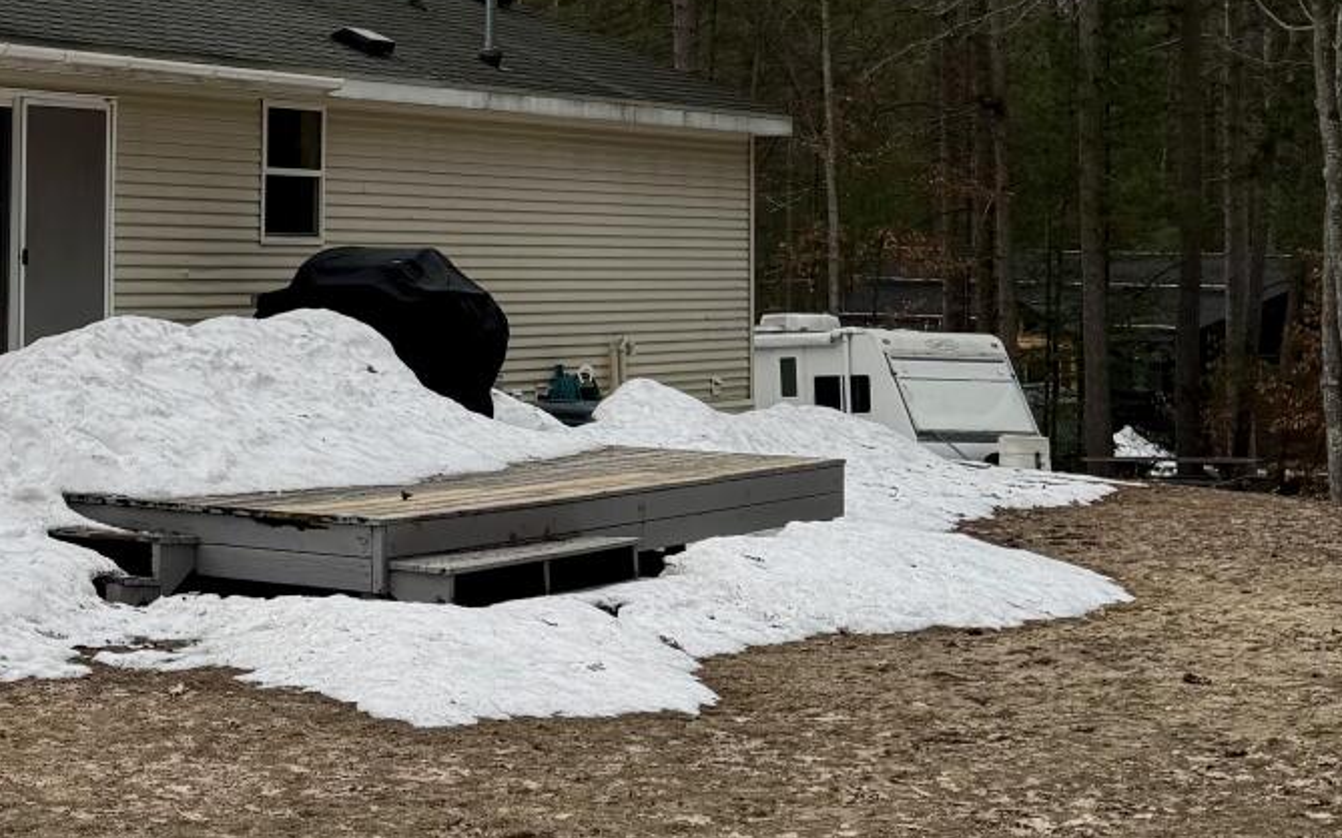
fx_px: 2779
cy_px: 148
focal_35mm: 76
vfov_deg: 17.0
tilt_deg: +0.6
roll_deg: -0.7
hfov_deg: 25.3
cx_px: -120
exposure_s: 1/232
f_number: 1.78
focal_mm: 6.76
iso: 80
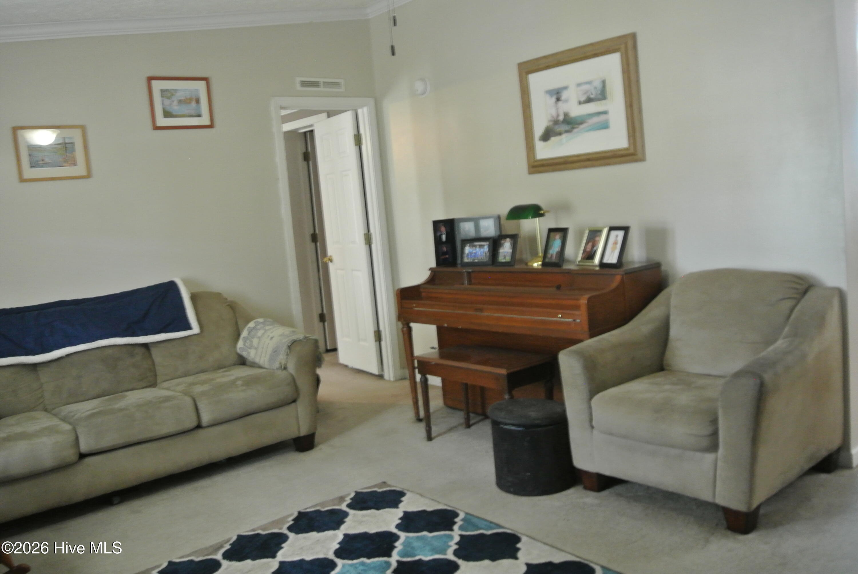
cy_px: 287
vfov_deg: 42.4
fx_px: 740
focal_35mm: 31
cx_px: 429
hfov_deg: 60.2
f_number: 3.8
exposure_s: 1/13
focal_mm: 11.8
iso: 800
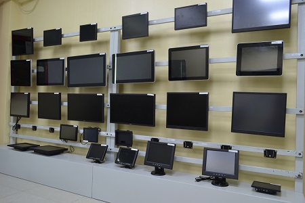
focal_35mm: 27
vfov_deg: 47.9
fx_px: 229
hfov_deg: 67.4
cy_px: 102
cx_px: 152
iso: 400
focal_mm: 18
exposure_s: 1/20
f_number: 5
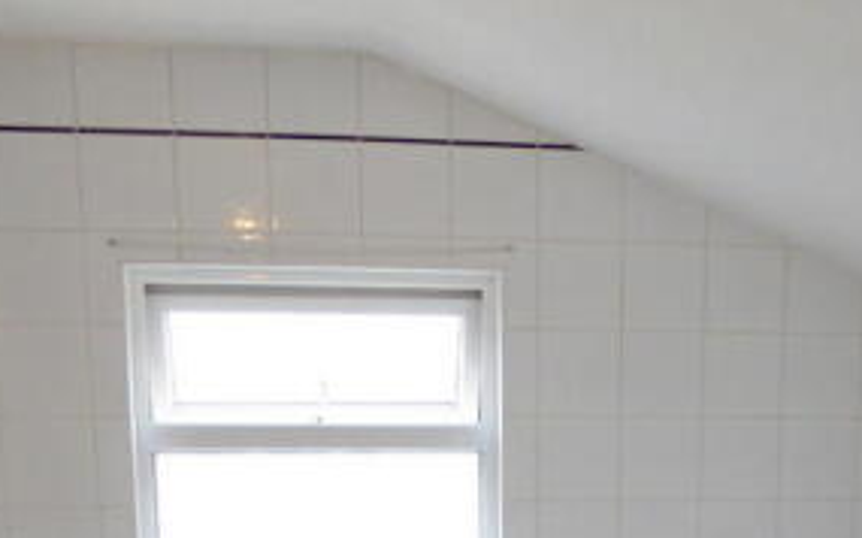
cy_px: 654
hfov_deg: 38.7
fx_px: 1221
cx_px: 522
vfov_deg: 22.8
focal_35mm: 52
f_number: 4
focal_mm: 4.3
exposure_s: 1/50
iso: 400
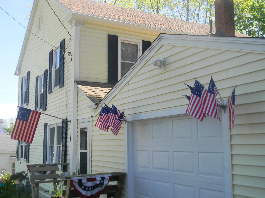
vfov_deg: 35.1
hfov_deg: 45.8
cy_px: 99
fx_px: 314
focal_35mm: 41
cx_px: 132
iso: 80
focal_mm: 7.3
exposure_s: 1/290
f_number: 3.8
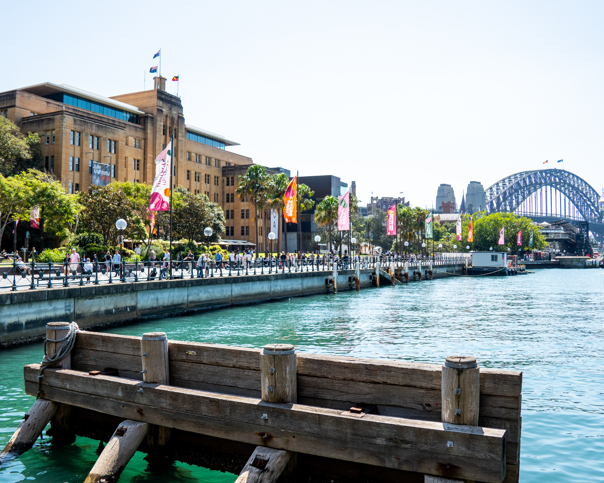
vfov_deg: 47.1
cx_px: 286
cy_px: 246
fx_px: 554
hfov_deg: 57.1
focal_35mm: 31
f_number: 4.5
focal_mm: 18
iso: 100
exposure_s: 1/640
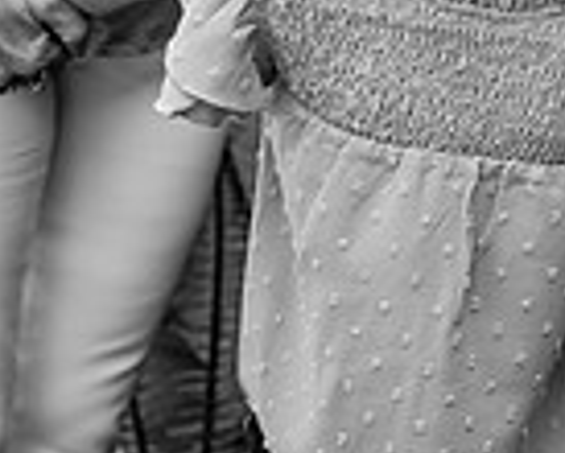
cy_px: -257
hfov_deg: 13.5
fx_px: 2328
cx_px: 647
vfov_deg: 10.7
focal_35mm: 139
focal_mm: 35
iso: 100
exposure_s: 1/800
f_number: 2.8
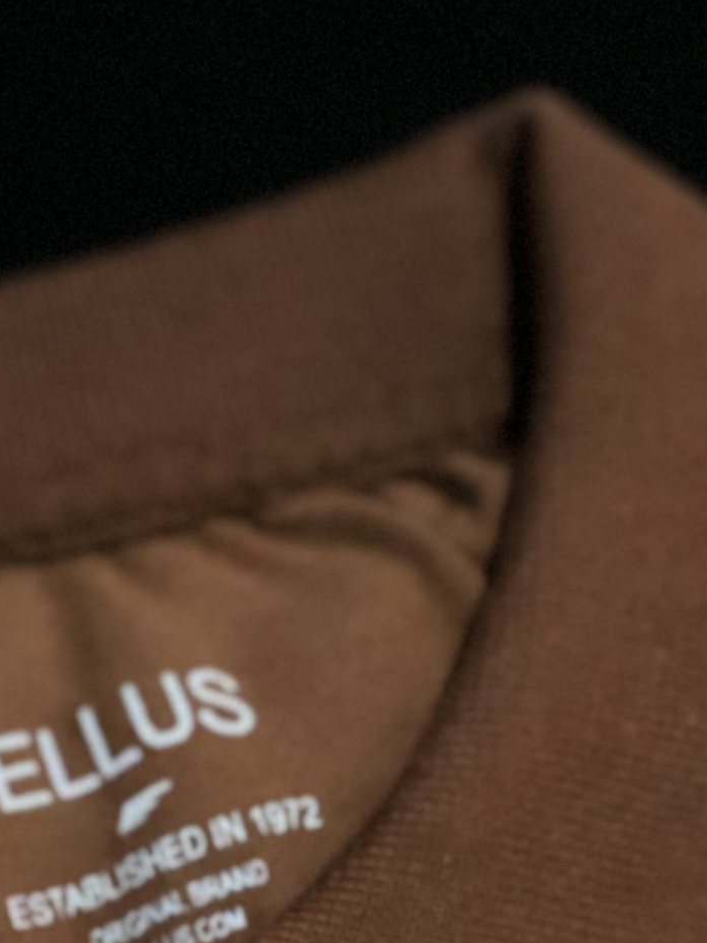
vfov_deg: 8.4
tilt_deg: -65.7
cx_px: 519
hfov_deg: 6.6
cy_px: 1888
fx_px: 6127
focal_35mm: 225
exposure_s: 1/60
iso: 125
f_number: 2.4
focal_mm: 6
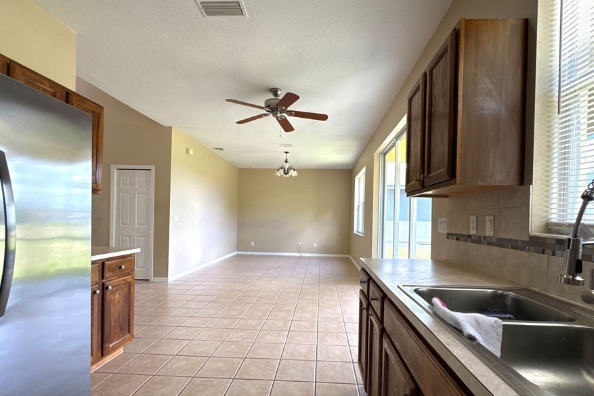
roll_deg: -1.0
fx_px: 281
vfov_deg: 70.2
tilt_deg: -0.9
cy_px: 221
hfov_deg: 93.2
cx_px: 309
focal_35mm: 17
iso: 100
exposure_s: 1/120
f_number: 2.2
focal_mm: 2.22
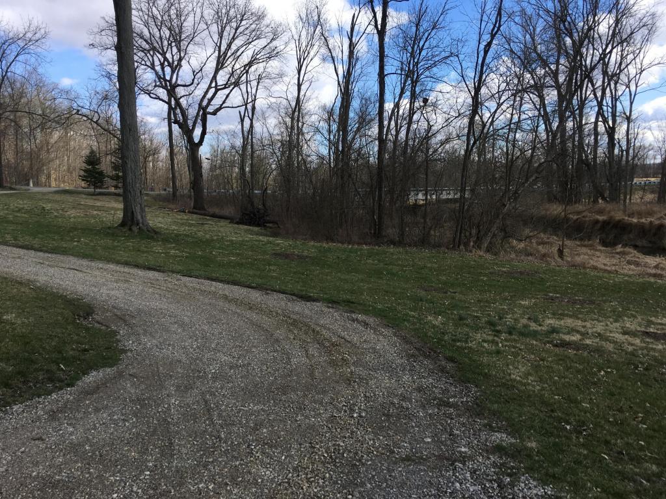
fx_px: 558
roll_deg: +1.8
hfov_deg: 61.7
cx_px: 333
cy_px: 250
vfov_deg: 48.2
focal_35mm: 29
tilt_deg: -6.1
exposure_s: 1/905
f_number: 2.2
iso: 25
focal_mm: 4.15
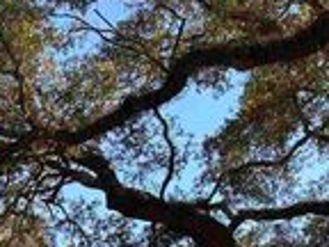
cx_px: -117
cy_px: 399
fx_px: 855
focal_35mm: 90
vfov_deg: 14.9
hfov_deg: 19.8
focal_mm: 5.96
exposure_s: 1/726
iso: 50
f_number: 1.6
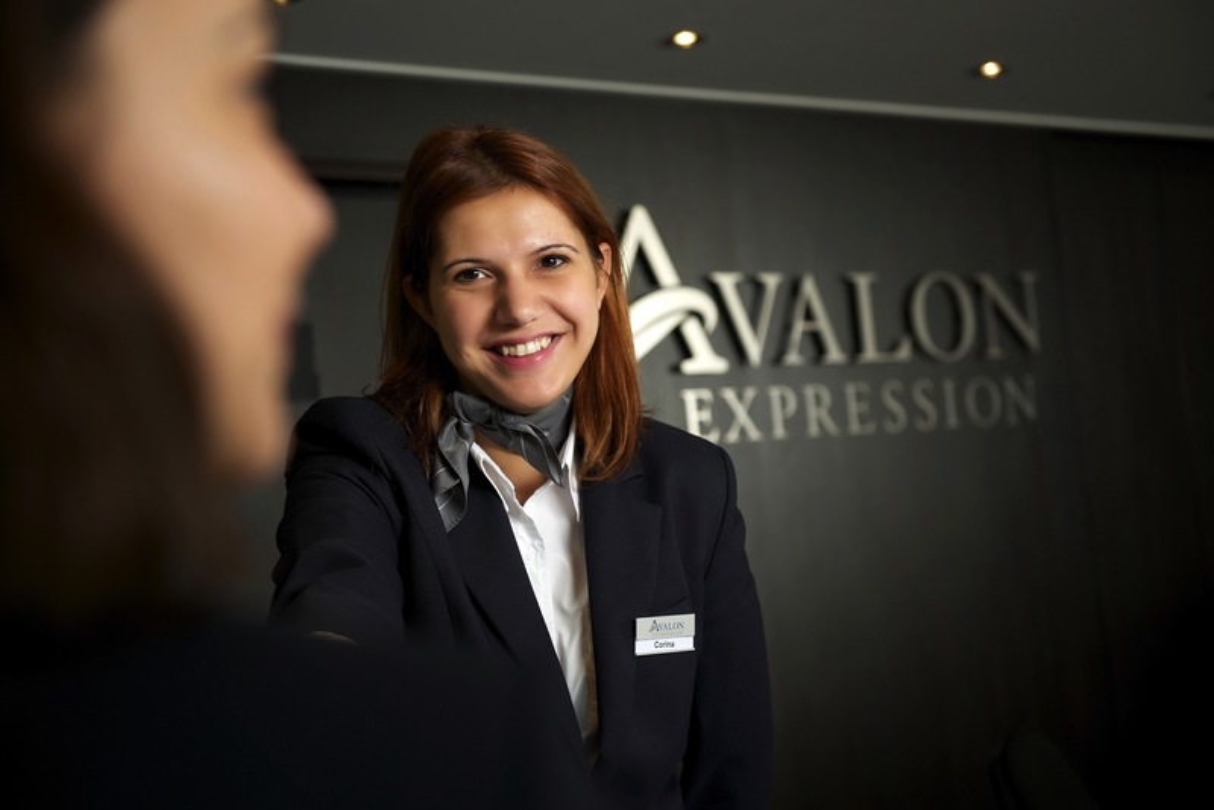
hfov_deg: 34.5
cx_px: 607
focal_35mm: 58
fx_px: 1956
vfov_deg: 23.4
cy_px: 405
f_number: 4
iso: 100
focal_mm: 58
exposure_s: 1/60
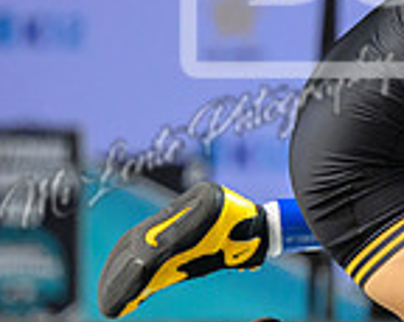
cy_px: -20
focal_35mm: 526
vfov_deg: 2.9
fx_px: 6285
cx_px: 627
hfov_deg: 3.7
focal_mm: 110
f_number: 2.8
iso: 5000
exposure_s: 1/800
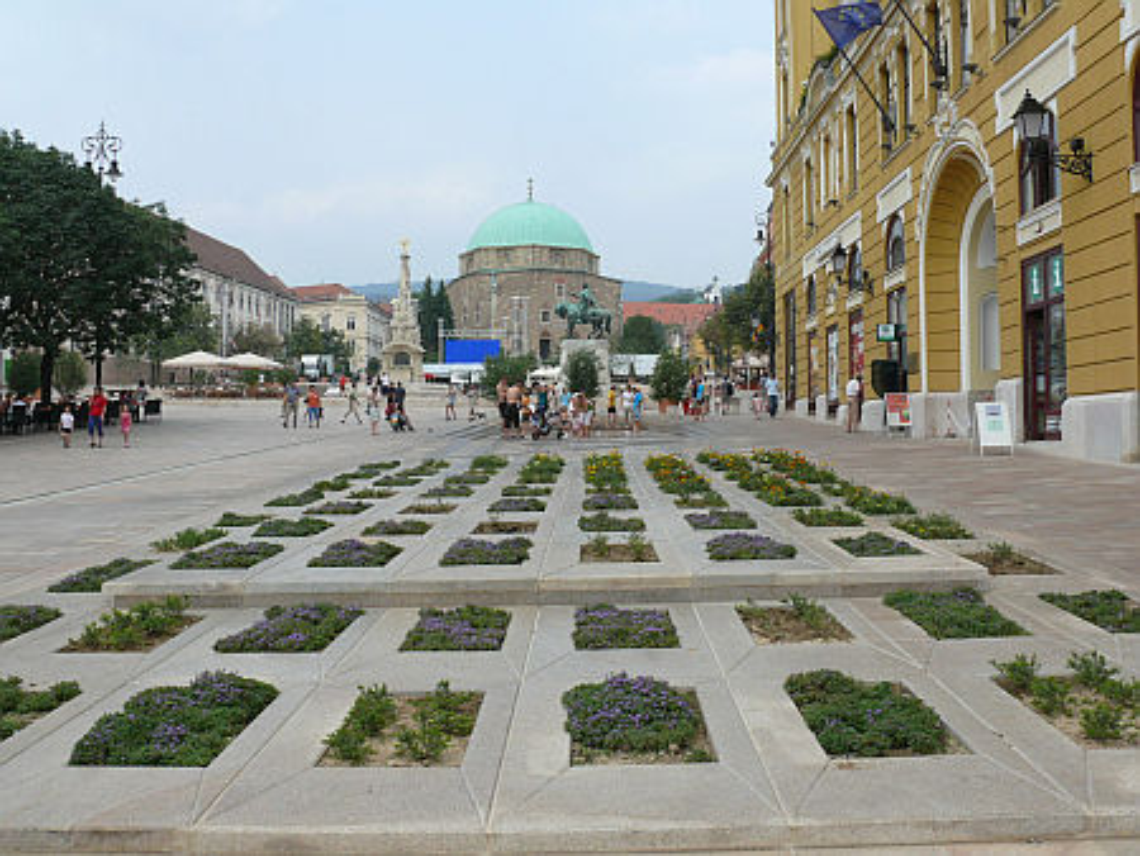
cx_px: 570
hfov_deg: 52.6
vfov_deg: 40.7
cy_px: 428
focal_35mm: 35
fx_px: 1153
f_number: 5.6
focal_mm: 7.4
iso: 100
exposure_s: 1/500
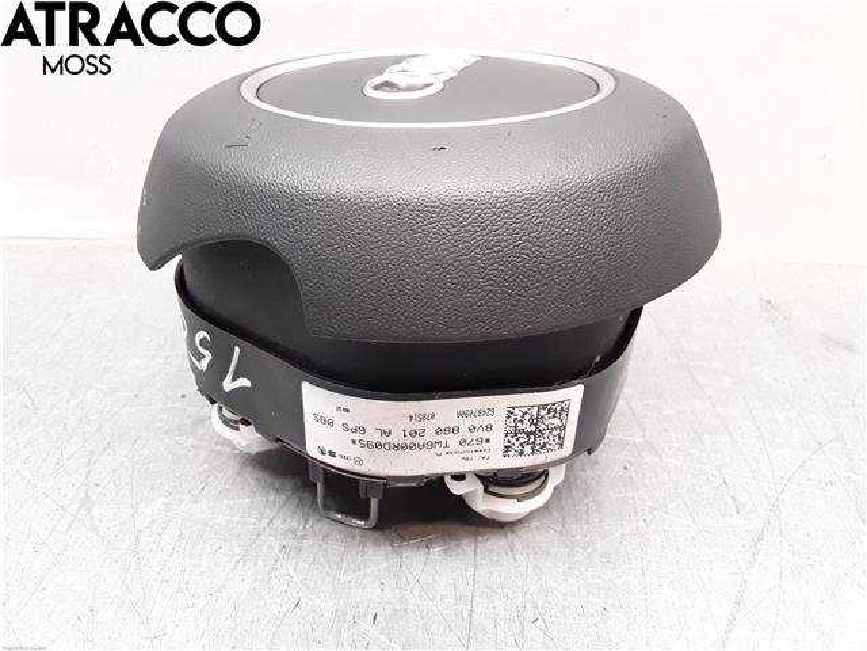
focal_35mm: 28
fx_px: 701
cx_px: 434
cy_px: 326
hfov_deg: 63.4
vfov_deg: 49.7
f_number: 1.9
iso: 125
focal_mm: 2.91
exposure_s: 1/50
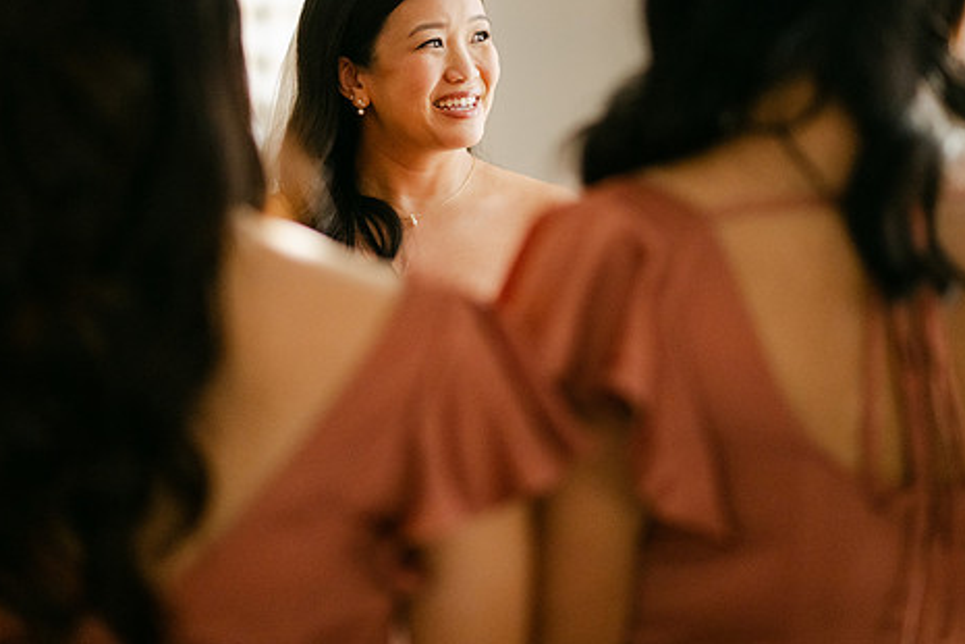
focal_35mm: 106
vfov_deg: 12.9
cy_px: 248
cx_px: 496
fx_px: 2841
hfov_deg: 19.3
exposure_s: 1/6400
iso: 3600
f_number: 1.8
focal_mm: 85
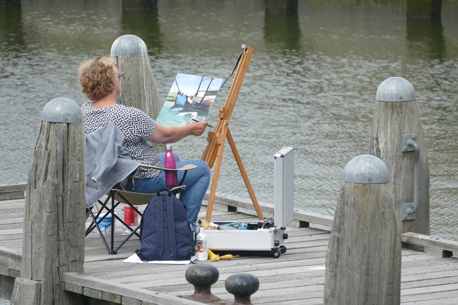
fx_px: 4337
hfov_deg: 6.0
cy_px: 152
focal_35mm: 341
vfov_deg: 4.0
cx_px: 229
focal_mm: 124.37
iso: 125
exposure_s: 1/800
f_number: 4
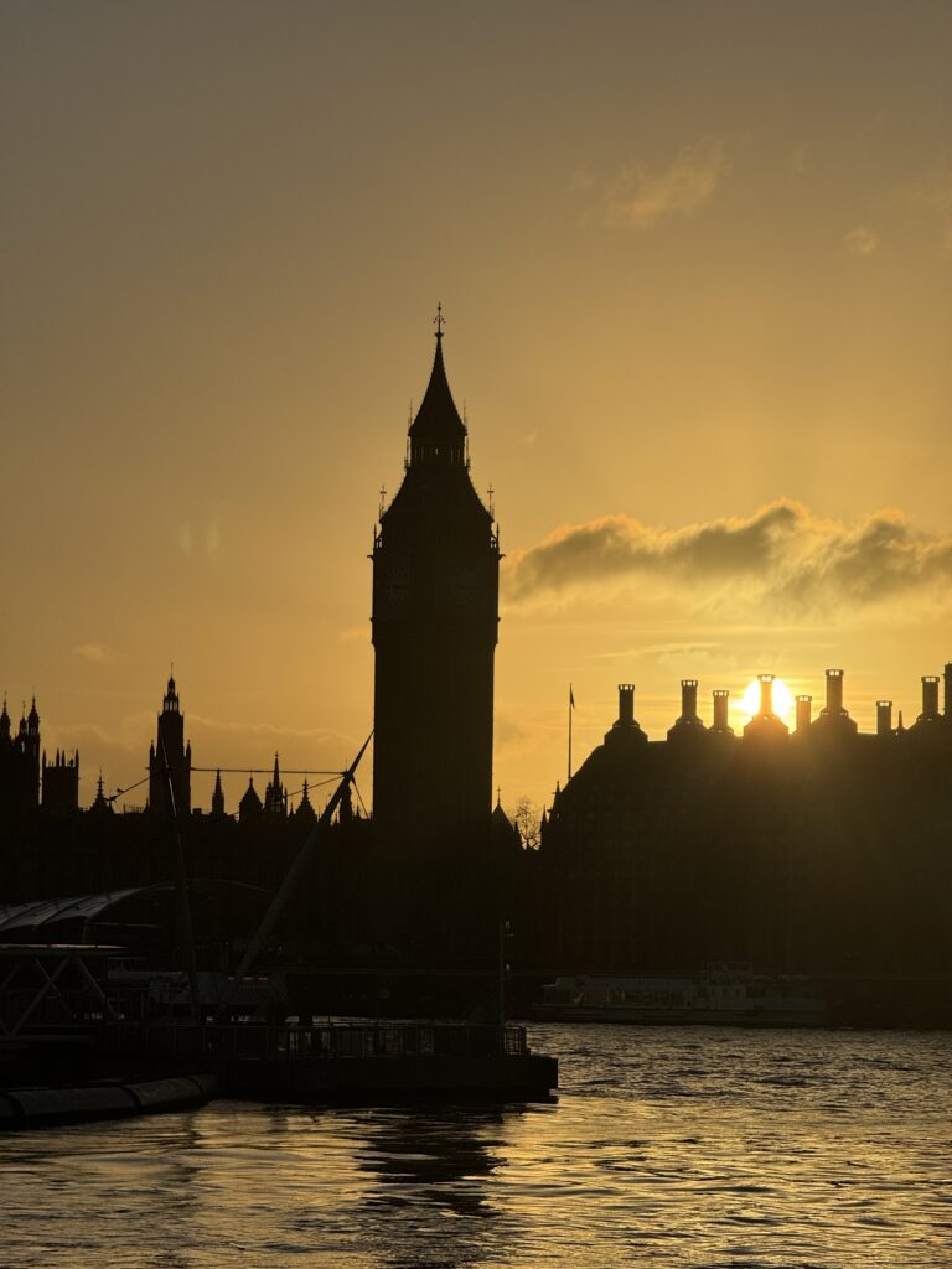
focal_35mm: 120
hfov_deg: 12.3
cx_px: 476
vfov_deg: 16.4
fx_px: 4400
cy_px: 634
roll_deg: -0.5
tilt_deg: +4.9
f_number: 2.8
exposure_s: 1/9615
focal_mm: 15.66
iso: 40
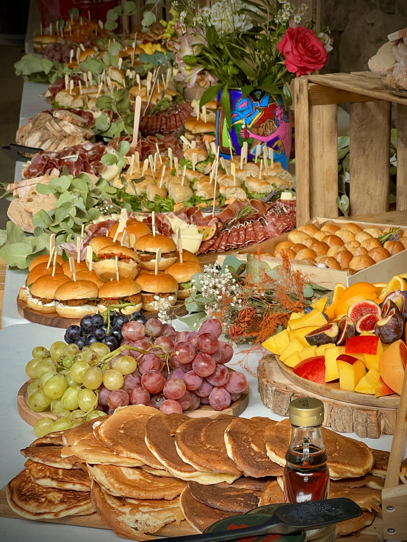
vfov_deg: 25.3
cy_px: 271
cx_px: 204
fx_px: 1207
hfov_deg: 19.1
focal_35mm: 77
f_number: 2.8
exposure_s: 1/99
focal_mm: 9
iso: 40
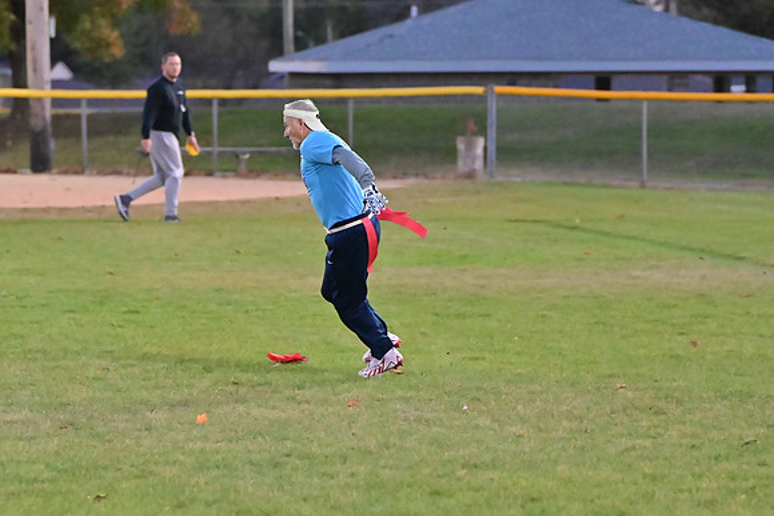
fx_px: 4344
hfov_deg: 10.2
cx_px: 387
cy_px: 258
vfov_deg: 6.8
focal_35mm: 202
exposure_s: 1/500
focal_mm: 135
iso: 6400
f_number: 4
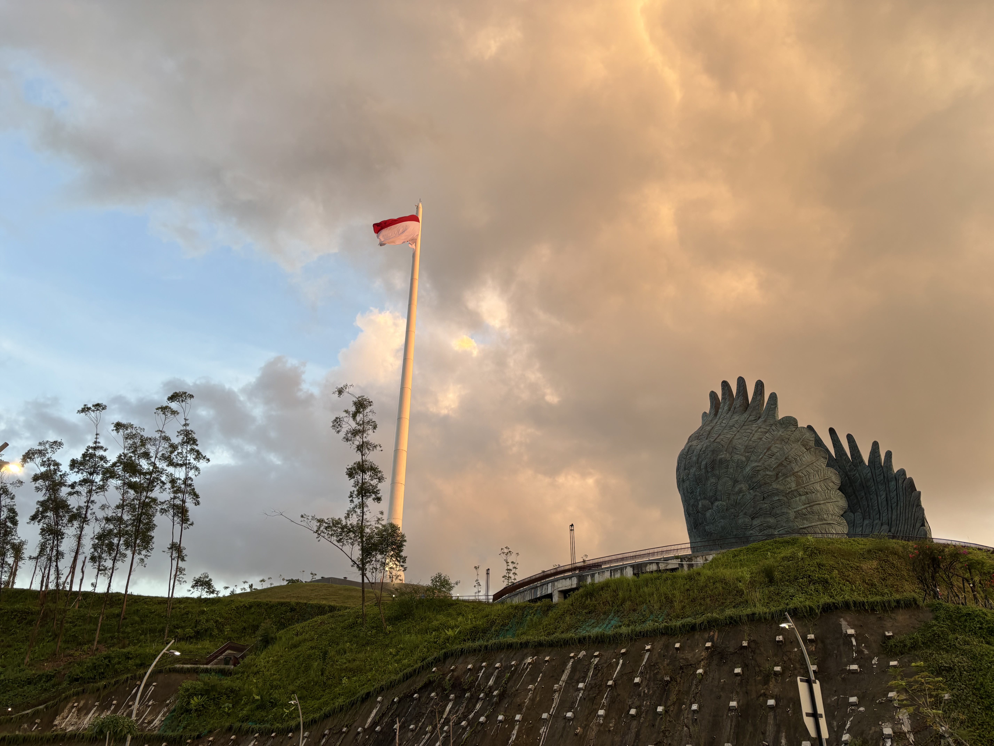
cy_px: 373
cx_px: 497
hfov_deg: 67.3
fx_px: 747
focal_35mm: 26
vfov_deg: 53.1
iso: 40
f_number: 1.6
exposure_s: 1/223
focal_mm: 5.96
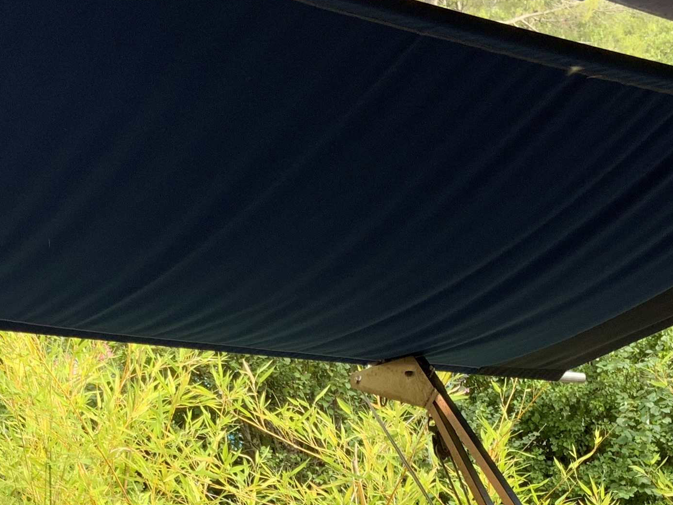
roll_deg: +0.1
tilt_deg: -2.7
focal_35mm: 84
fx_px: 1633
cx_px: 330
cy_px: 670
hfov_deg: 23.3
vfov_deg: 16.5
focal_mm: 3
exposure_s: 1/122
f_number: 1.8
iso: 20
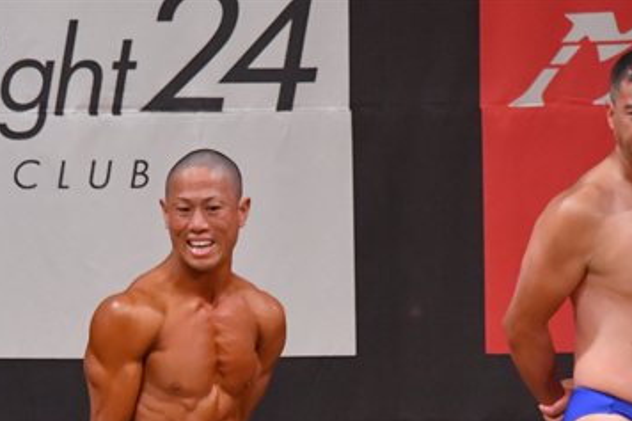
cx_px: 186
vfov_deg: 2.2
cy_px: 457
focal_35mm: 621
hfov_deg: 3.3
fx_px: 10896
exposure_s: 1/400
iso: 6400
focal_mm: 190
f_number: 5.6
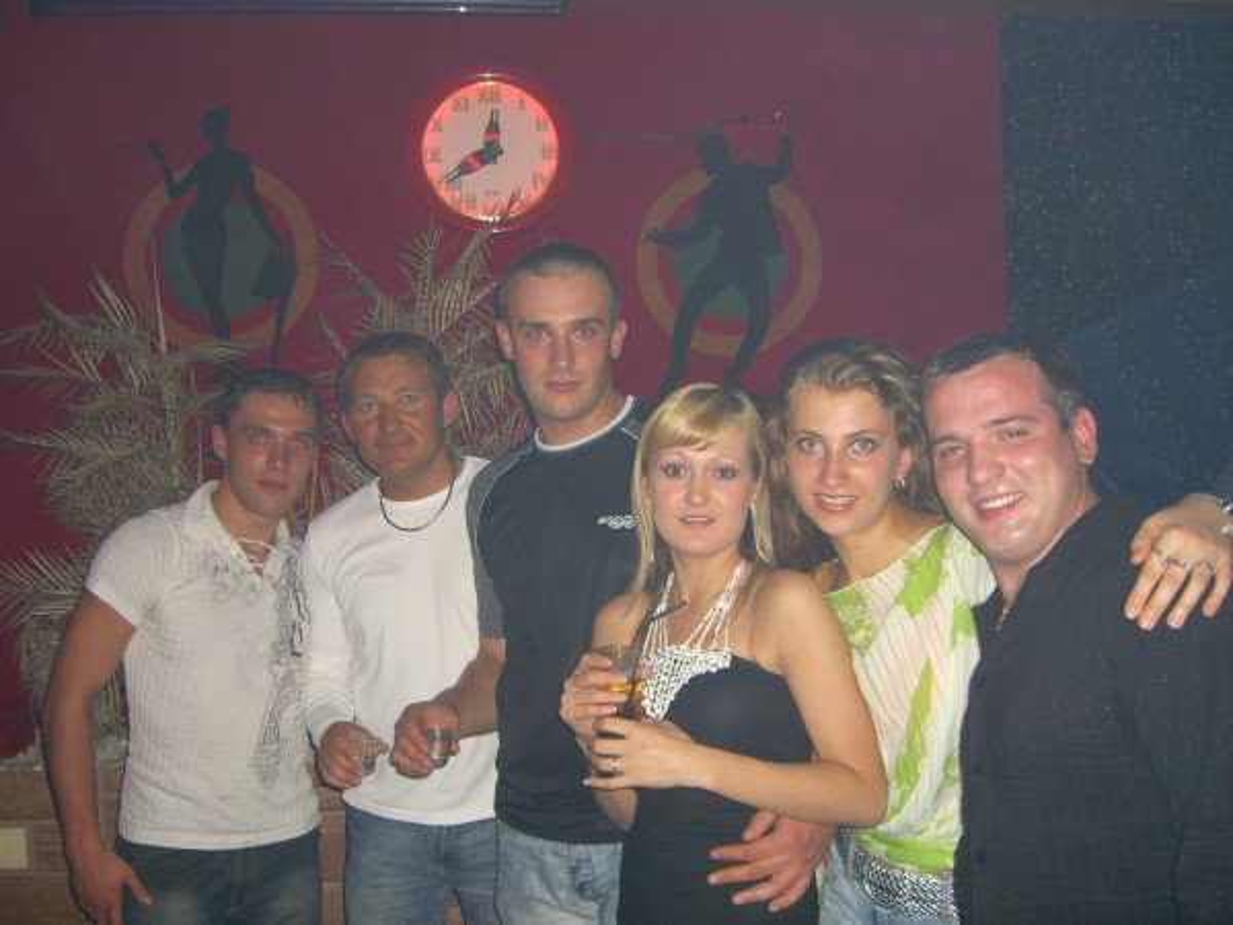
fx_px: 1354
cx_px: 616
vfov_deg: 37.7
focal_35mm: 38
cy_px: 462
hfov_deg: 49.0
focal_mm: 7.9
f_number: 2.8
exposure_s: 1/60
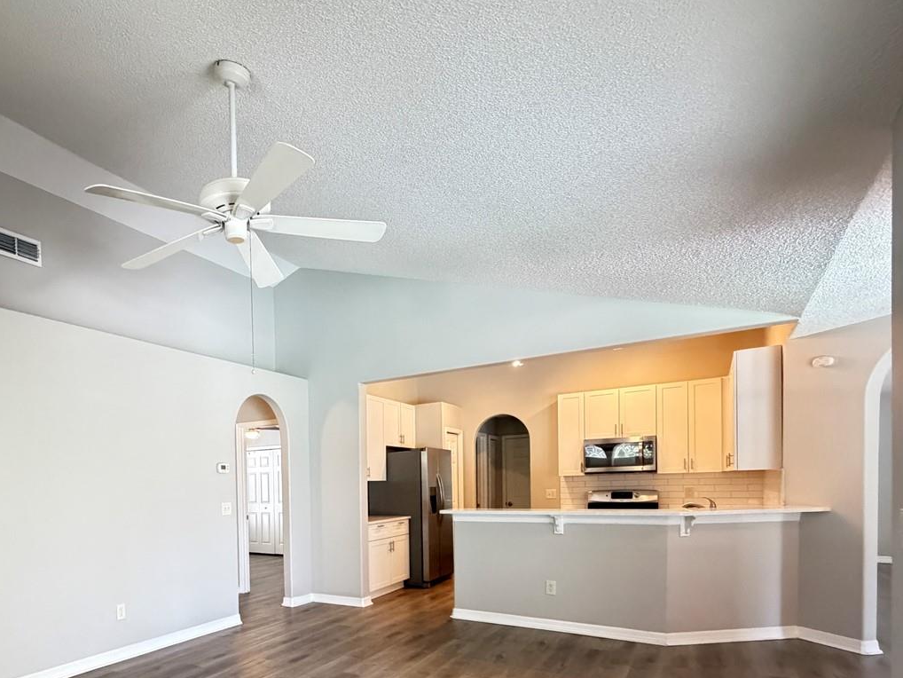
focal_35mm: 22
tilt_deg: -0.6
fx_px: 574
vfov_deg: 58.2
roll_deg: +1.7
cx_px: 279
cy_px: 502
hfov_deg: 73.3
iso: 800
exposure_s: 1/60
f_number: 2.2
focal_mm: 2.22
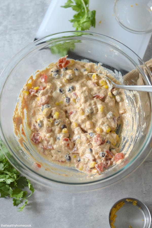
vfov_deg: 27.0
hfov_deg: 18.2
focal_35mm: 75
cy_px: 114
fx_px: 476
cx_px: 76
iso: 1600
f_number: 2.2
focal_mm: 50
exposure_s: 1/500
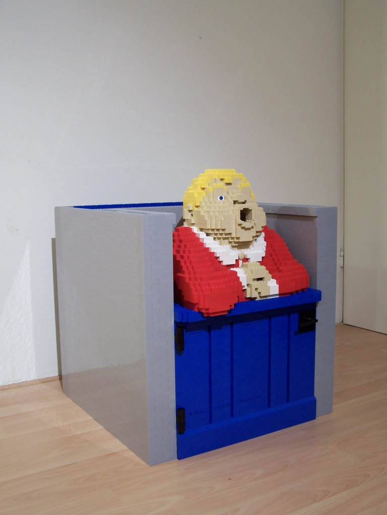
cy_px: 258
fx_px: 566
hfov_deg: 37.7
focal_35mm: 38
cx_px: 194
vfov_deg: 49.0
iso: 80
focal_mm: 6.3
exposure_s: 1/2
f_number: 2.8
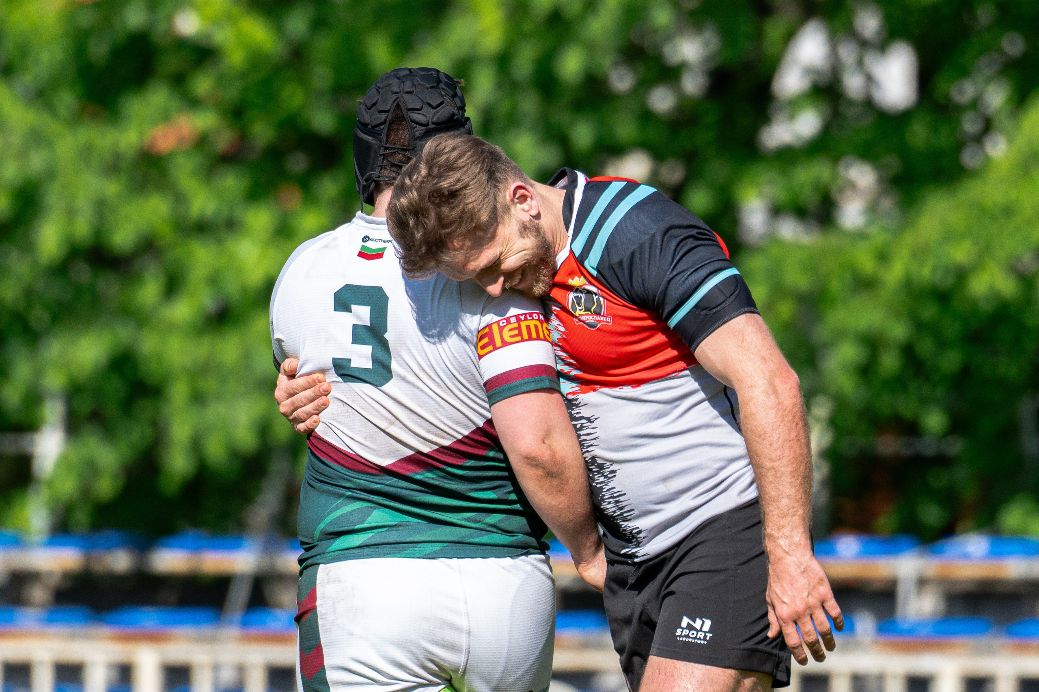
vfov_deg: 1.7
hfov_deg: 2.6
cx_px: 581
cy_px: 280
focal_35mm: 789
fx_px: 22757
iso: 500
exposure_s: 1/1600
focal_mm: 390
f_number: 5.6
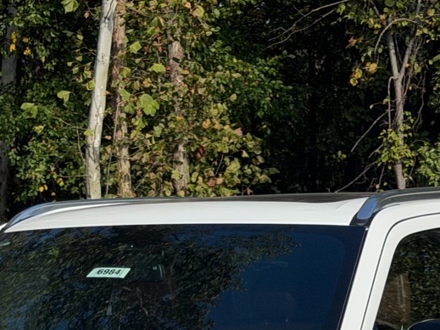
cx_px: 136
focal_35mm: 148
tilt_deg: -6.8
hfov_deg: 13.3
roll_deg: -1.2
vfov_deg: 9.7
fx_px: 1881
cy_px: 504
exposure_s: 1/6024
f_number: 1.78
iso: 64
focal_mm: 6.76
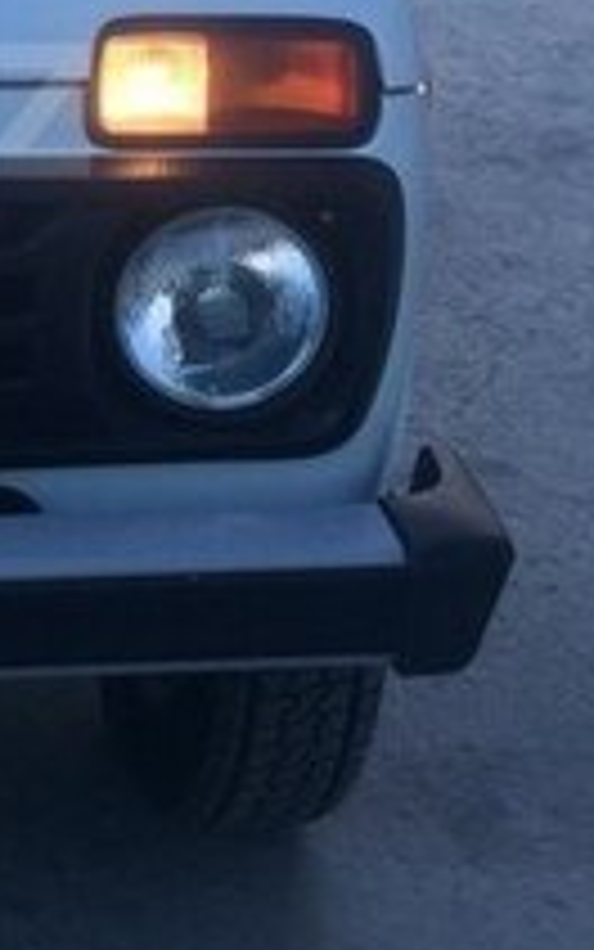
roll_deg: -1.9
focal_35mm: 96
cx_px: -369
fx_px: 2485
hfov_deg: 12.7
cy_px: 110
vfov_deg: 21.2
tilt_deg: -15.3
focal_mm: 4.15
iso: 32
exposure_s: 1/181
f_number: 2.2
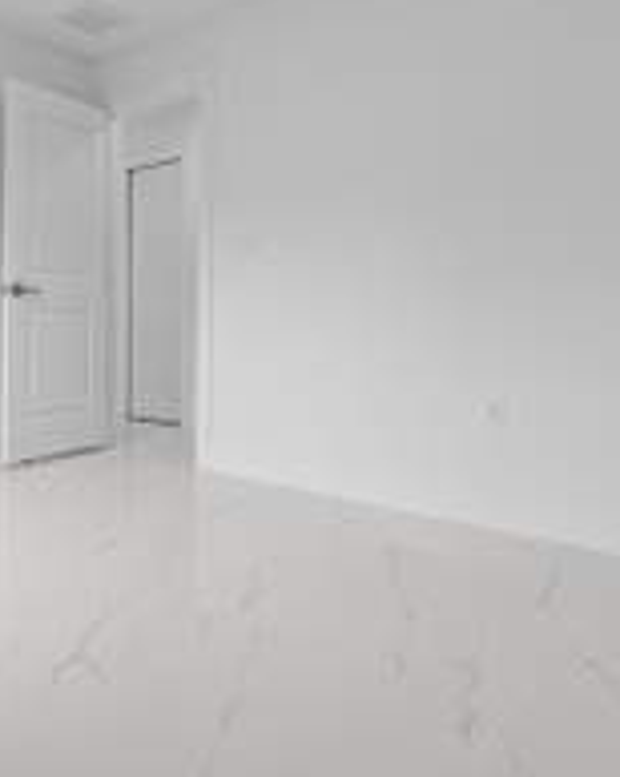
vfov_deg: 62.0
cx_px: 149
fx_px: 643
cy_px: 330
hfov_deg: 49.3
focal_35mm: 28
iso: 200
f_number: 9
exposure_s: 1/6
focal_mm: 12
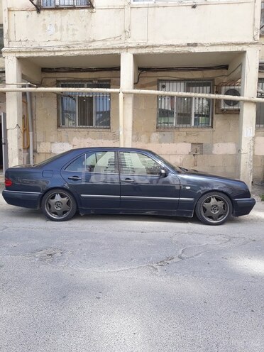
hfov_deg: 51.4
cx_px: 132
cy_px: 176
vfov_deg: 65.3
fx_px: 275
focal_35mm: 27
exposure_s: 1/407
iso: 40
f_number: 1.7
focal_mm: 3.71
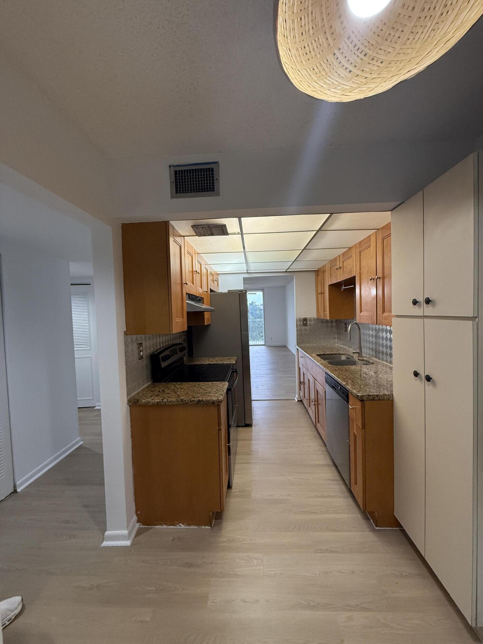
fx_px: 260
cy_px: 322
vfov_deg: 102.1
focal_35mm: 14
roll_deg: +0.2
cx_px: 242
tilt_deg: +0.5
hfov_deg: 85.7
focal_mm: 2.22
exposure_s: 1/120
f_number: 2.2
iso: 320
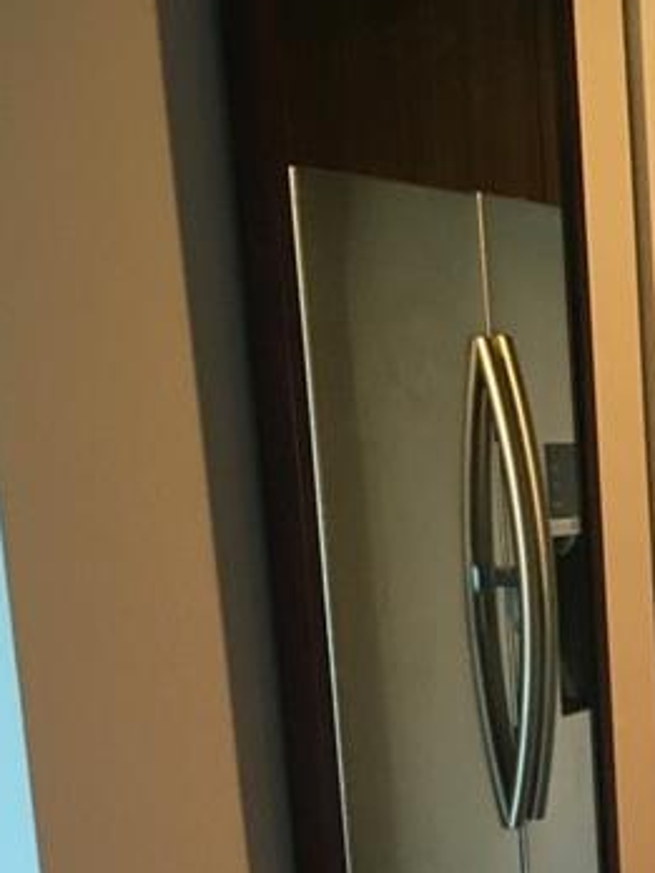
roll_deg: +1.3
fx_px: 2523
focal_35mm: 100
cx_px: 964
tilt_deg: -14.7
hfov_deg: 13.9
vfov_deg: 18.5
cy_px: 1064
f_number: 2.2
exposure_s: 1/30
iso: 100
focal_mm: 4.15
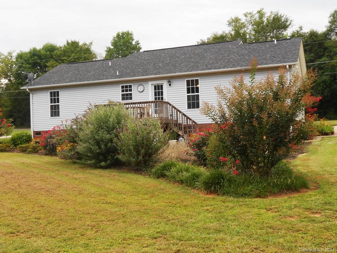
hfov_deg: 42.9
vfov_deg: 32.9
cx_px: 168
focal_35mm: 44
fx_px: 428
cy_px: 126
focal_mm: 7.8
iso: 80
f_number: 4.5
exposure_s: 1/80
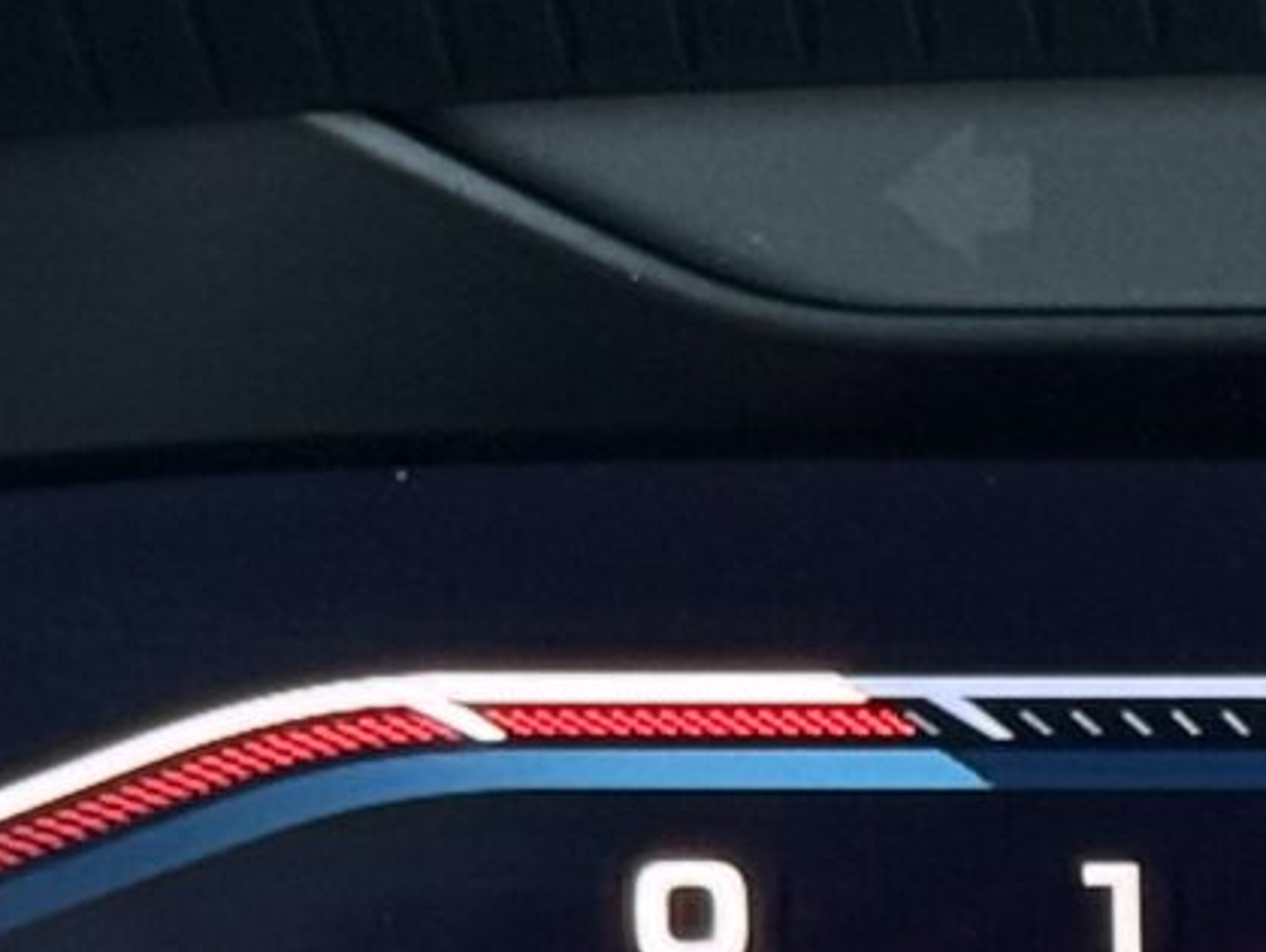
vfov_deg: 5.0
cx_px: 2039
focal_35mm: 293
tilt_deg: -20.5
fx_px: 10725
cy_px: 1584
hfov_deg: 6.6
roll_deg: -1.5
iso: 200
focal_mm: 6.76
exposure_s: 1/80
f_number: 1.78
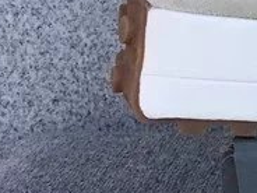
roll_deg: +0.6
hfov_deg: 11.6
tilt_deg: -18.9
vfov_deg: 9.8
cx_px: 518
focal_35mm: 152
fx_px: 1128
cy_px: 58
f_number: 2.4
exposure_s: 1/411
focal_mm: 3.3
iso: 25
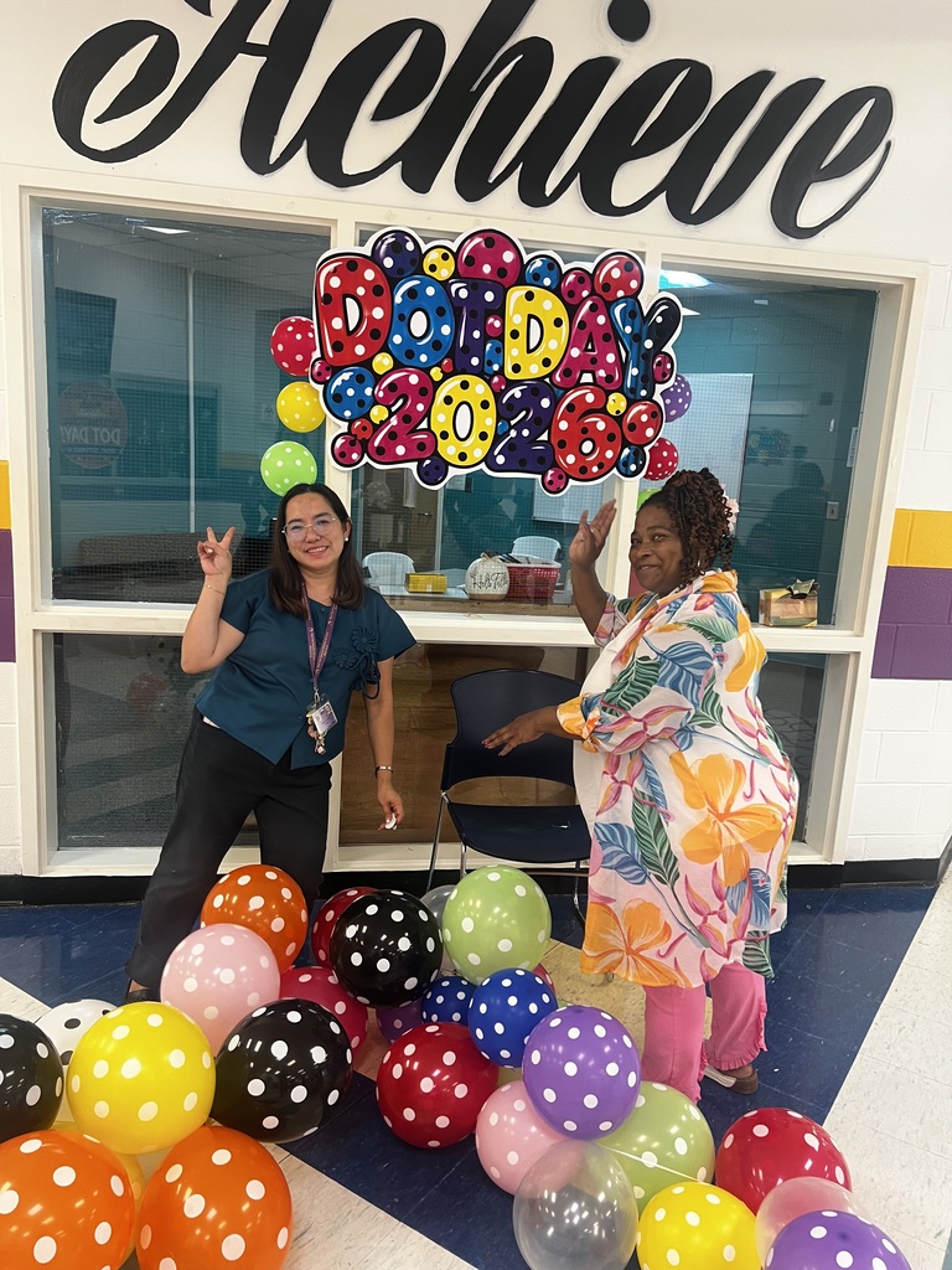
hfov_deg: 53.1
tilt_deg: -9.3
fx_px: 953
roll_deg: -2.4
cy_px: 635
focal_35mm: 26
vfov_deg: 67.3
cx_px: 476
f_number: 1.5
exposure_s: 1/60
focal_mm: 5.7
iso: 100
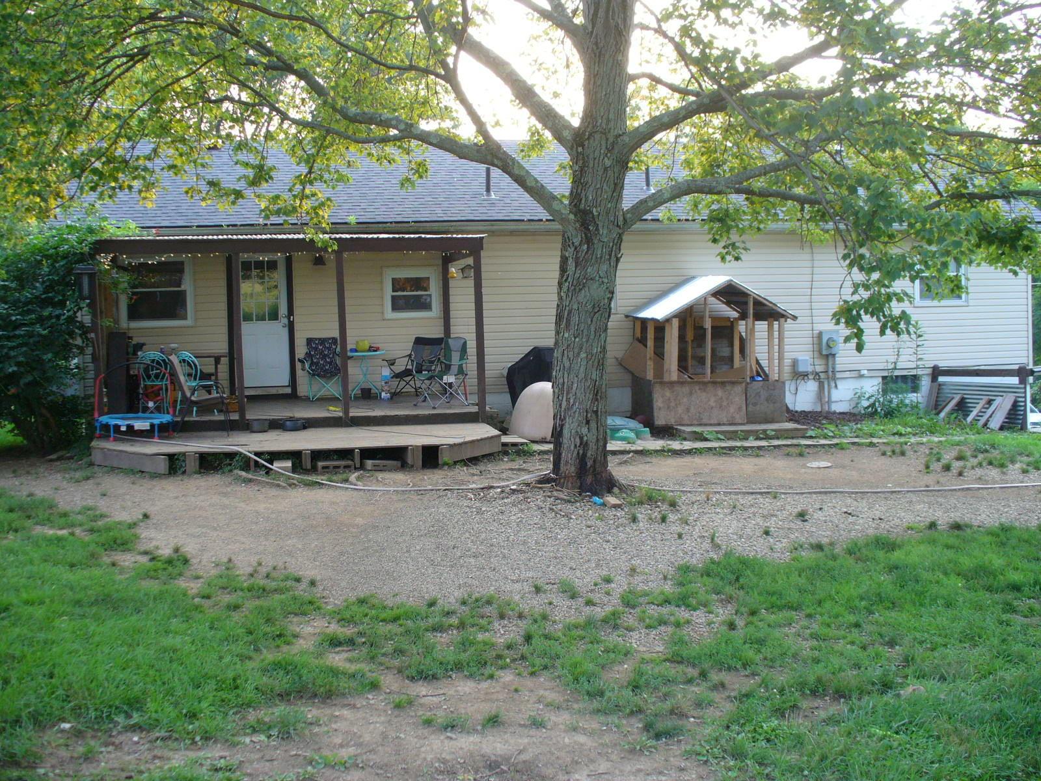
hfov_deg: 50.1
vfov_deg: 38.7
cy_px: 390
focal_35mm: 37
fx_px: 1113
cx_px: 520
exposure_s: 1/60
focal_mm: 6.1
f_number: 2.8
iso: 100
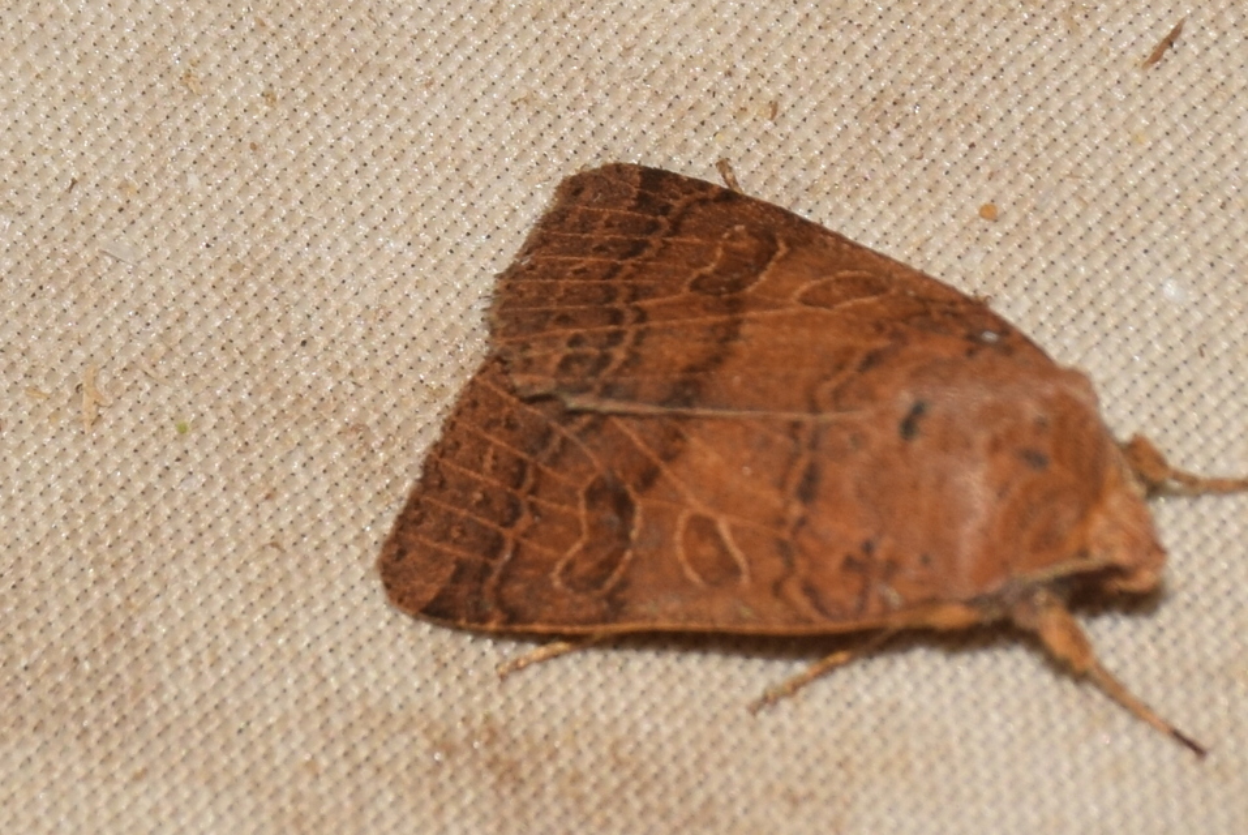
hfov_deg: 9.8
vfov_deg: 6.6
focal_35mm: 210
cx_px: 624
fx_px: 7286
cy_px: 418
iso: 100
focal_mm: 140
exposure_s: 1/160
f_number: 13
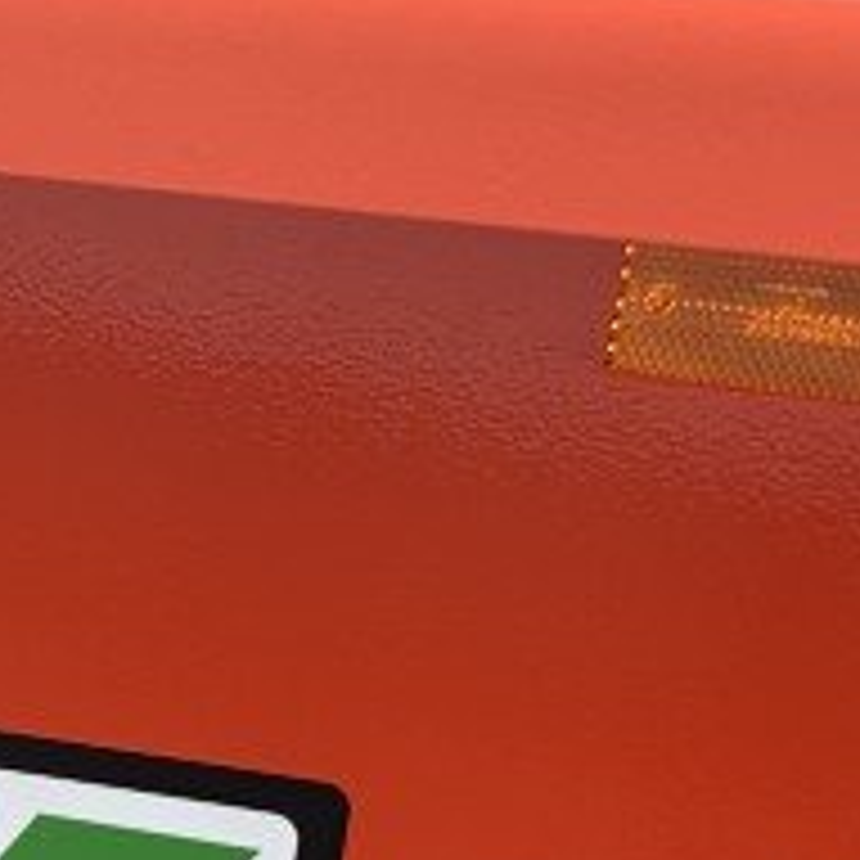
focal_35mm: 114
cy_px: 1567
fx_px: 3204
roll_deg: -3.5
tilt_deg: -39.7
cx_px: -675
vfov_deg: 13.6
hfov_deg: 13.7
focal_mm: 6.86
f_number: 1.78
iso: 80
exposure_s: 1/280
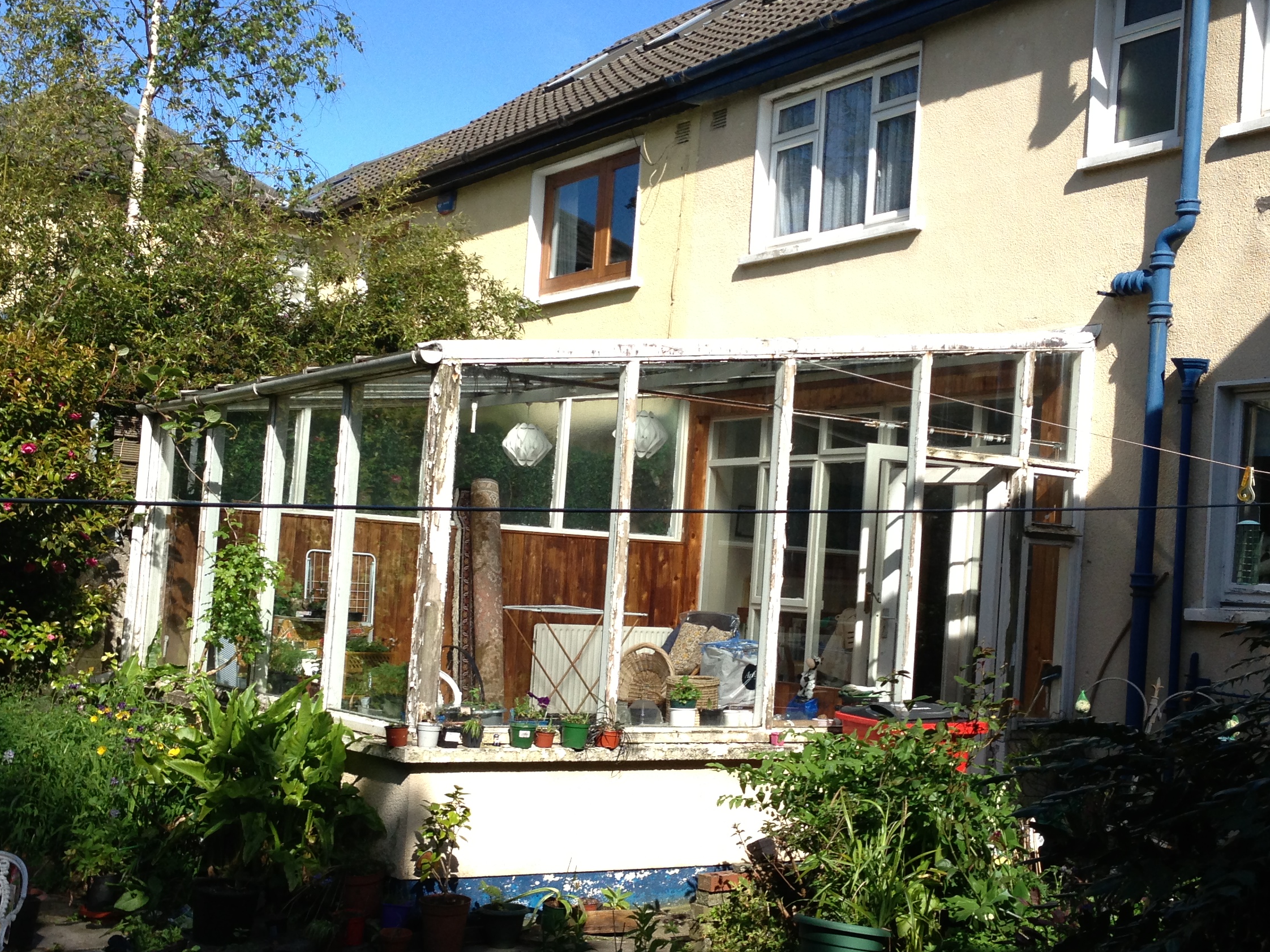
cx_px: 618
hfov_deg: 39.7
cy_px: 507
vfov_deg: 30.3
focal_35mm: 48
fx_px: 1761
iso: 64
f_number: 2.4
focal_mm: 4.13
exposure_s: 1/1085
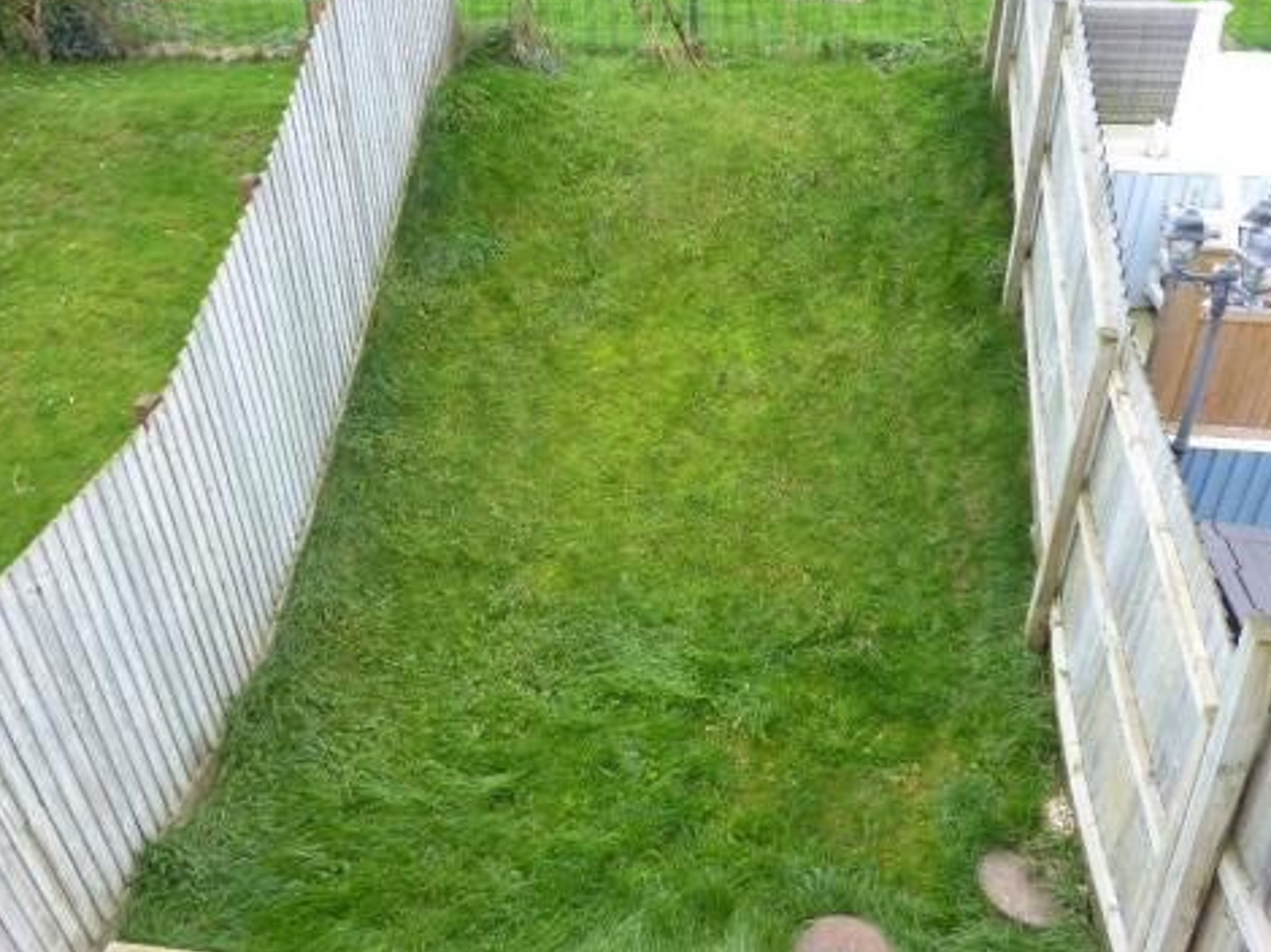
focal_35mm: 31
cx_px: 672
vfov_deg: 45.3
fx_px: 1138
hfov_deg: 58.3
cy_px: 550
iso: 125
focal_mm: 4.3
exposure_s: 1/60
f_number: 3.3
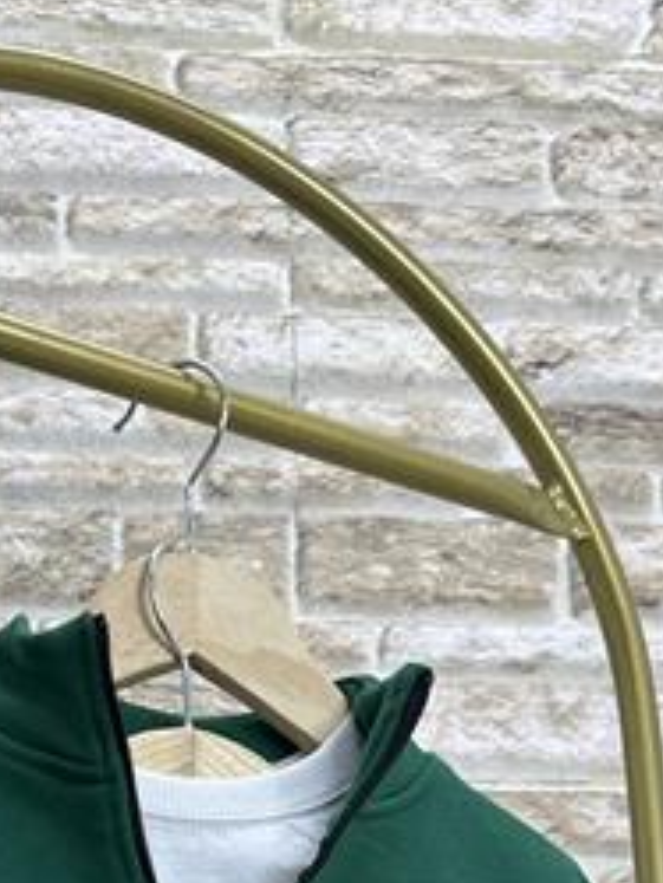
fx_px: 1965
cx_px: 110
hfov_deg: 18.9
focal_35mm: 77
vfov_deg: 21.8
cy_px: 1262
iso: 80
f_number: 1.78
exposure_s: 1/100
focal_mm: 6.86
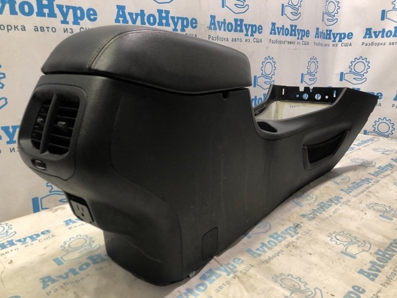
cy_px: 149
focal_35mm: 28
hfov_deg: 63.4
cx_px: 198
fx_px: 321
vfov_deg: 49.7
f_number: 1.8
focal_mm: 4
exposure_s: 1/25
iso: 40
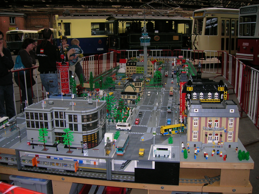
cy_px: 97
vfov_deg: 41.7
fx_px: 254
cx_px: 130
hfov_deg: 54.0
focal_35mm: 34
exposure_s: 1/60.1
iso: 62
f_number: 2.9
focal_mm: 5.7
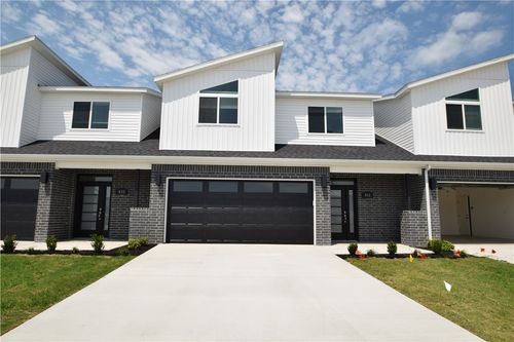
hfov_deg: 85.4
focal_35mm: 20
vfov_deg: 63.2
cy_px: 171
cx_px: 257
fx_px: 278
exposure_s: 1/200
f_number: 11
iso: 100
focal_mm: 13
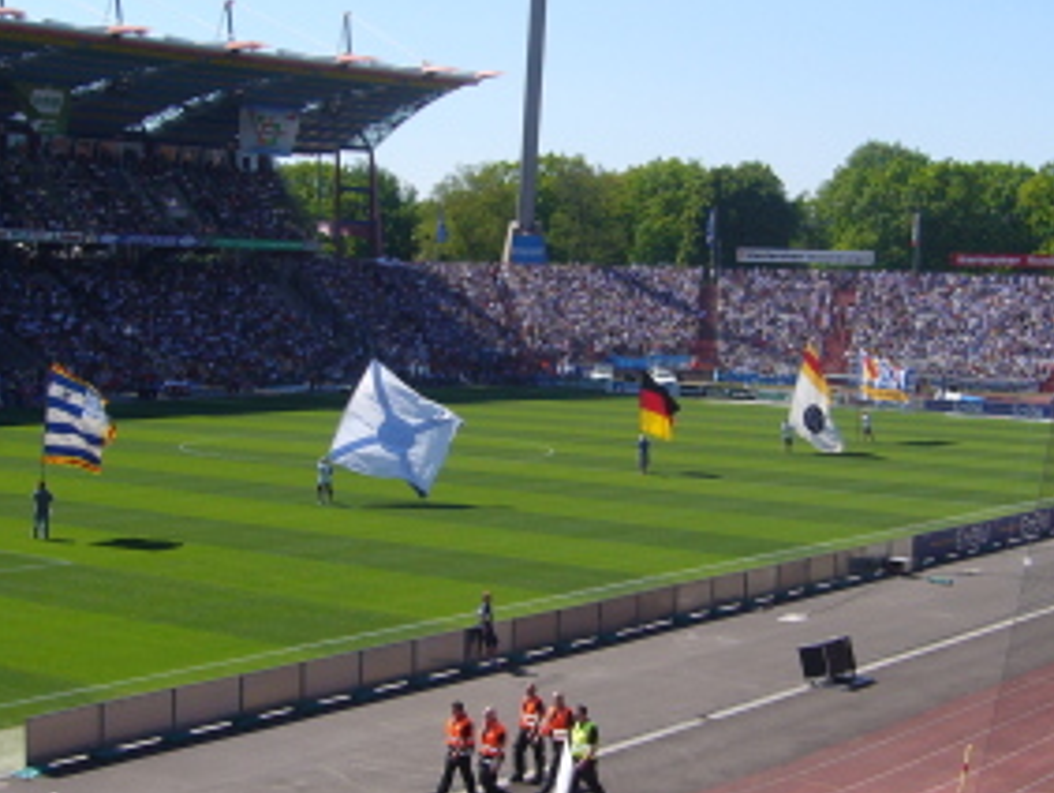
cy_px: 353
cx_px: 587
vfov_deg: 23.7
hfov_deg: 31.1
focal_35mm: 62
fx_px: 1889
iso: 80
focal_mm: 5.8
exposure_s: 1/320
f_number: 5.6
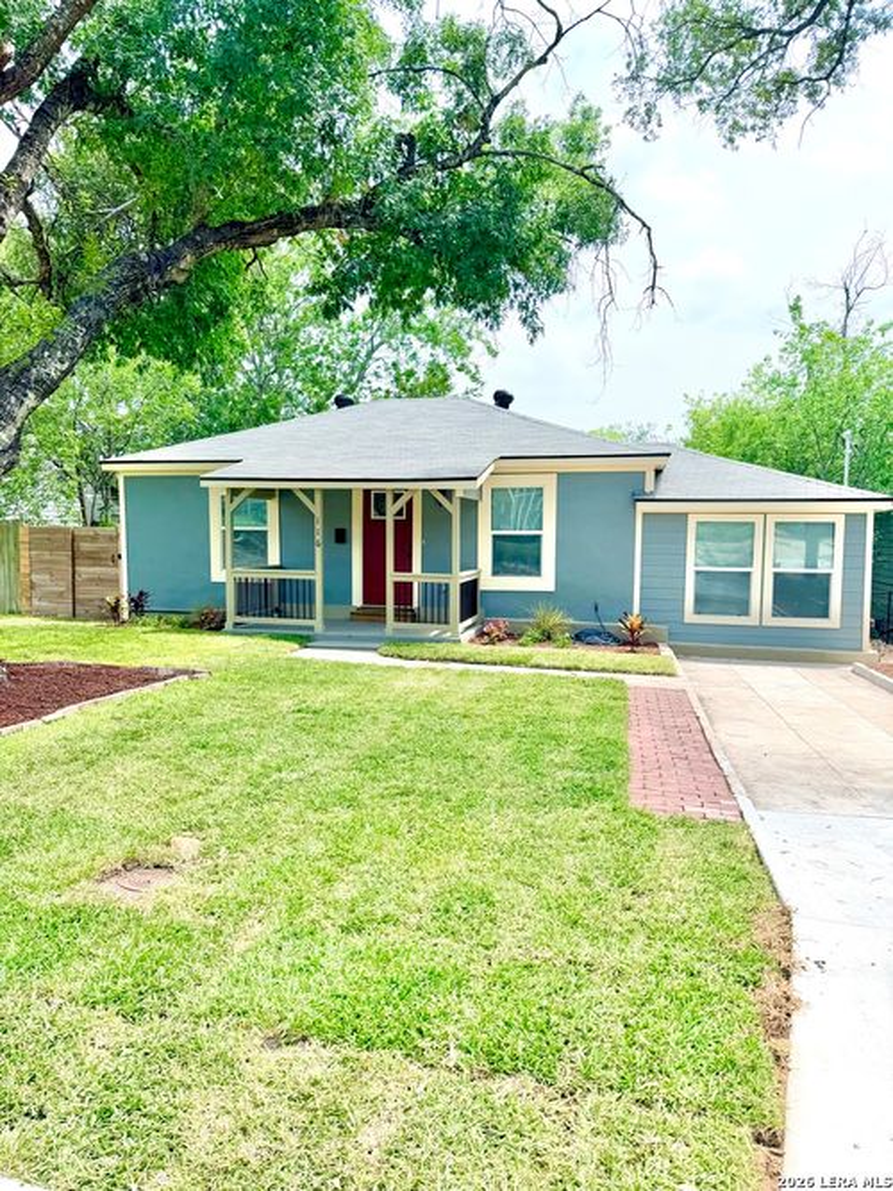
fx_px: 826
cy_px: 596
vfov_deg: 71.6
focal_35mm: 24
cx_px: 446
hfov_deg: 56.8
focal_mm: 6.76
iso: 80
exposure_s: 1/3584
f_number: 1.78
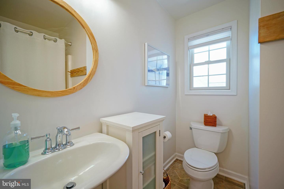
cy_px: 94
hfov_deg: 100.4
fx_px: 118
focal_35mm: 15
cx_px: 142
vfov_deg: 77.3
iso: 100
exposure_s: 1/30
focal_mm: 10
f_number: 3.2
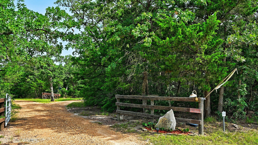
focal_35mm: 32
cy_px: 86
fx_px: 219
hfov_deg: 61.0
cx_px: 129
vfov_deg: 36.6
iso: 400
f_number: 8
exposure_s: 1/200
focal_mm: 30
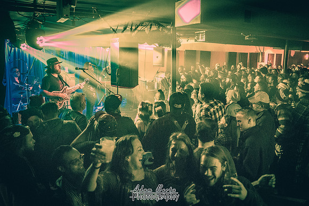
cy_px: 91
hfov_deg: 67.7
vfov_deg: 48.3
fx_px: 229
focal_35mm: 27
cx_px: 172
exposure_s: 1/60
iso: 12800
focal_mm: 24
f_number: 2.8
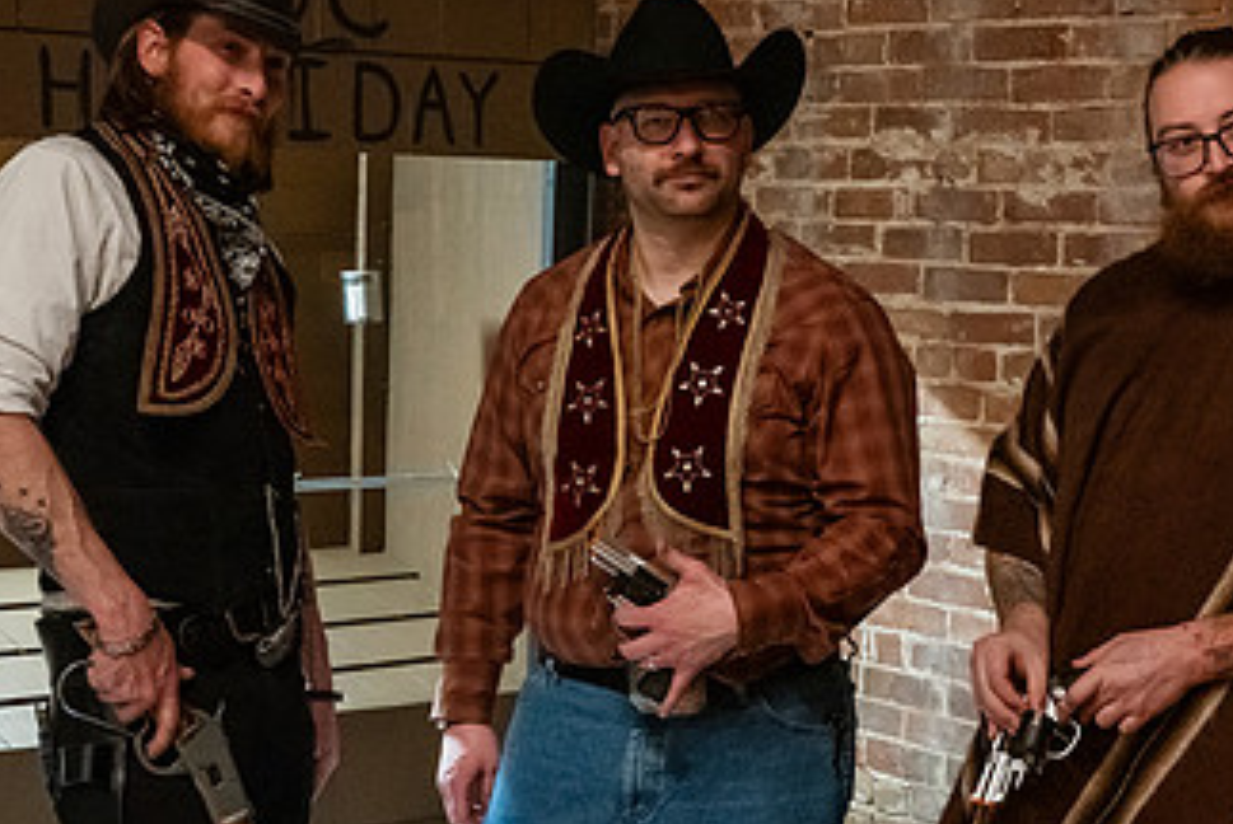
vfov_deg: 17.3
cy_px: 441
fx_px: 2708
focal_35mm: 79
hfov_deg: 25.6
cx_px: 737
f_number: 7.1
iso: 6400
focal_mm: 44
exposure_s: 1/40
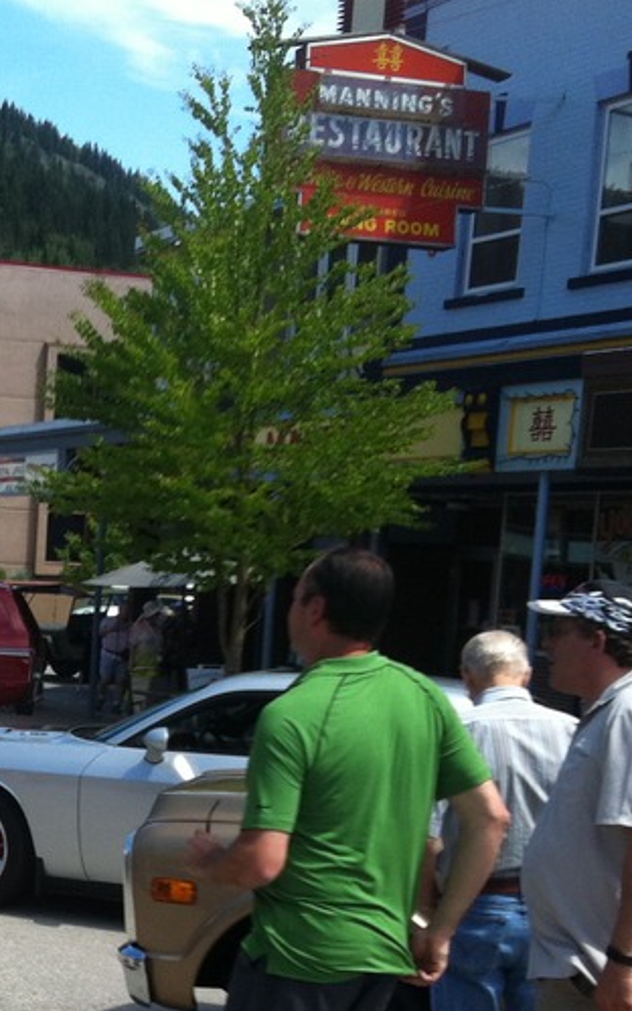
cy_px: 761
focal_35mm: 76
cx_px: -59
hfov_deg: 16.7
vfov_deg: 26.8
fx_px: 2094
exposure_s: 1/670
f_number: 2.8
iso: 80
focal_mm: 3.85
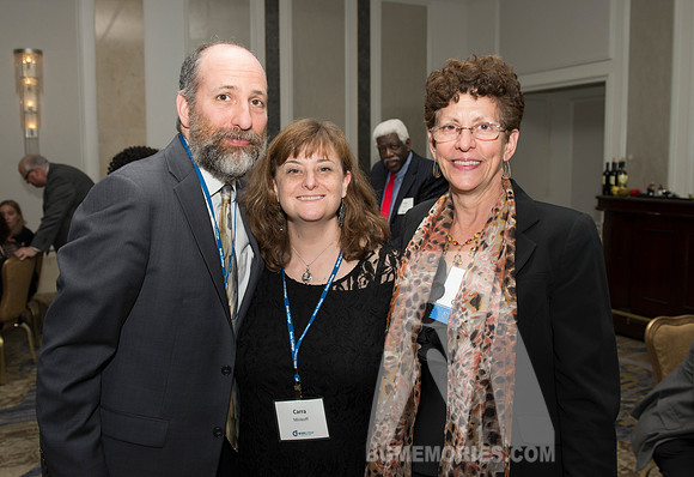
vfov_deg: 41.8
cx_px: 320
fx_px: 623
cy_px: 219
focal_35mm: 32
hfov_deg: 58.1
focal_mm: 27
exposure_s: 1/125
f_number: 5.6
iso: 1000
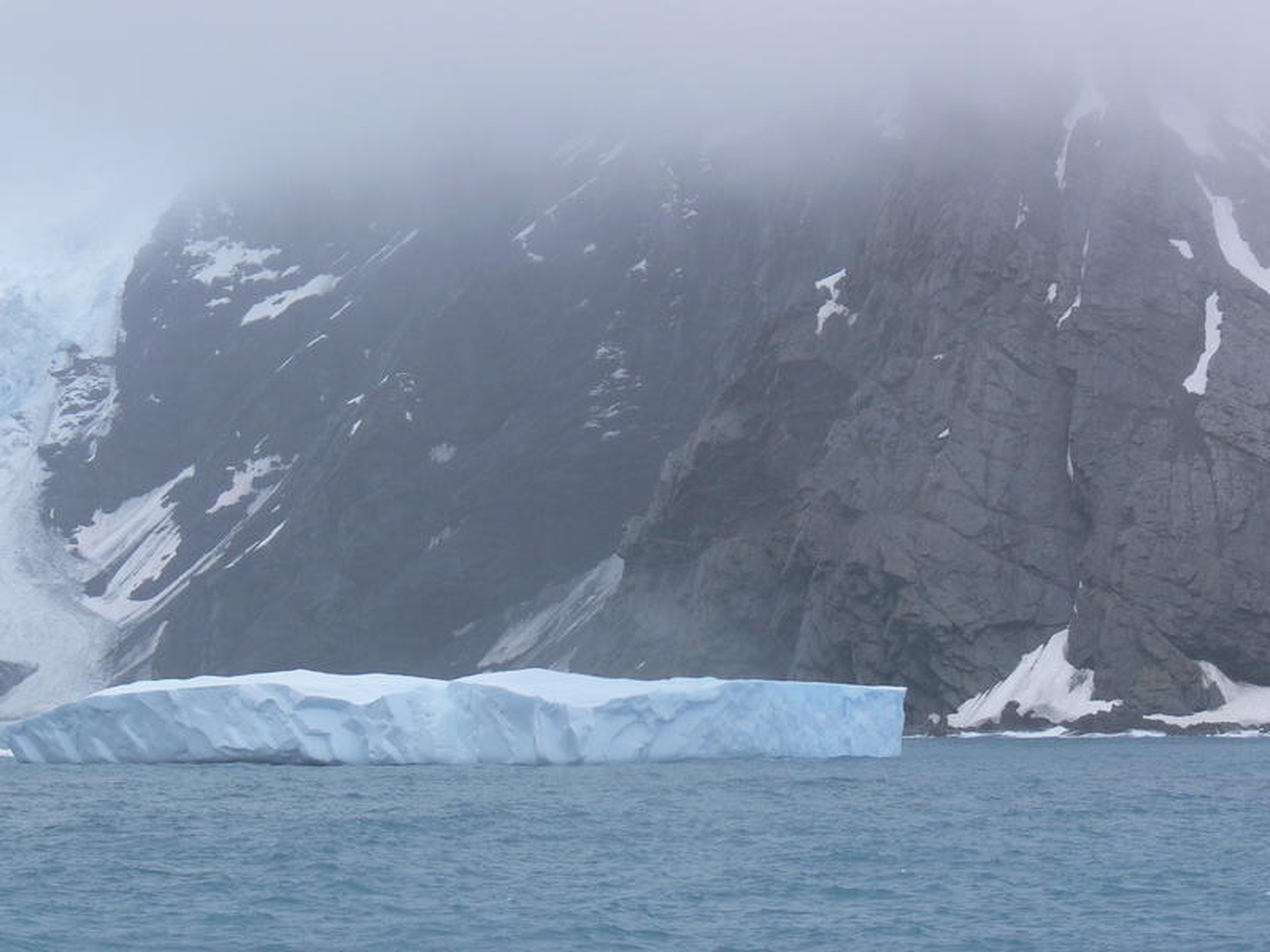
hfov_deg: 12.3
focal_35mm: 160
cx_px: 635
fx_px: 5870
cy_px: 476
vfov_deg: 9.3
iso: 80
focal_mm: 26.6
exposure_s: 1/160
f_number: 5.6
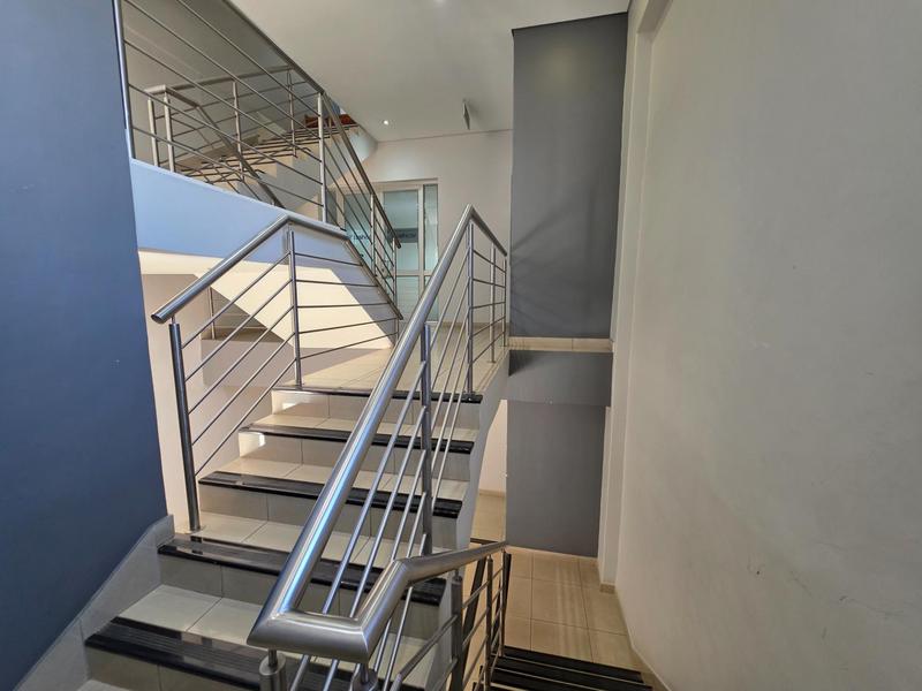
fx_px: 346
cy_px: 346
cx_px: 461
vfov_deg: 89.9
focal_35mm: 13
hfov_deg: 106.2
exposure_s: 1/100
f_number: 1.9
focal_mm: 2.2
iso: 160
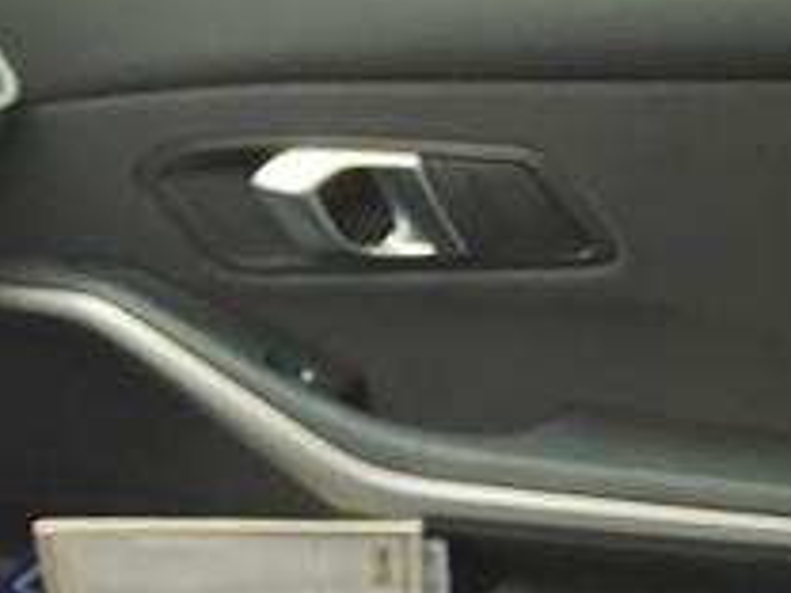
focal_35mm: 123
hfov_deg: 12.8
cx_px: -1038
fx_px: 2811
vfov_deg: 10.8
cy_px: 1270
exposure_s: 1/100
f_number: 1.8
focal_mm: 4.69
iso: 200
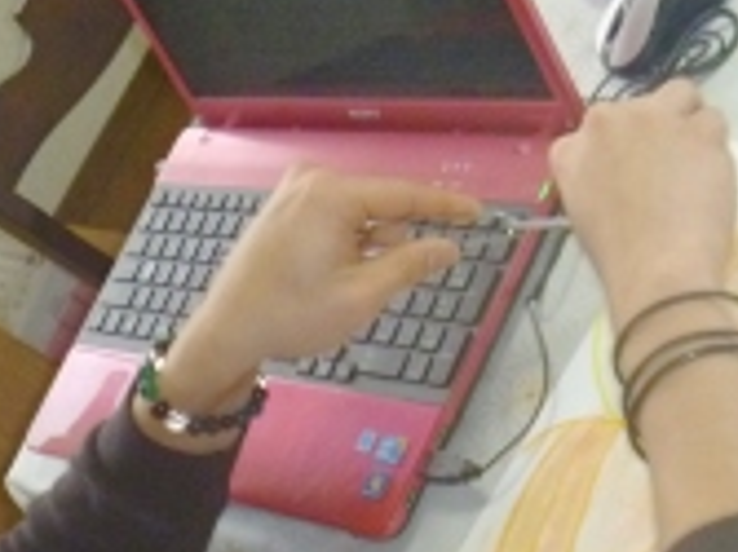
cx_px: 398
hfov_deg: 20.9
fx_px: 2003
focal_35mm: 94
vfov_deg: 15.3
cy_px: 605
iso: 400
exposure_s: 1/30
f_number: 3.5
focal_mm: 6.3
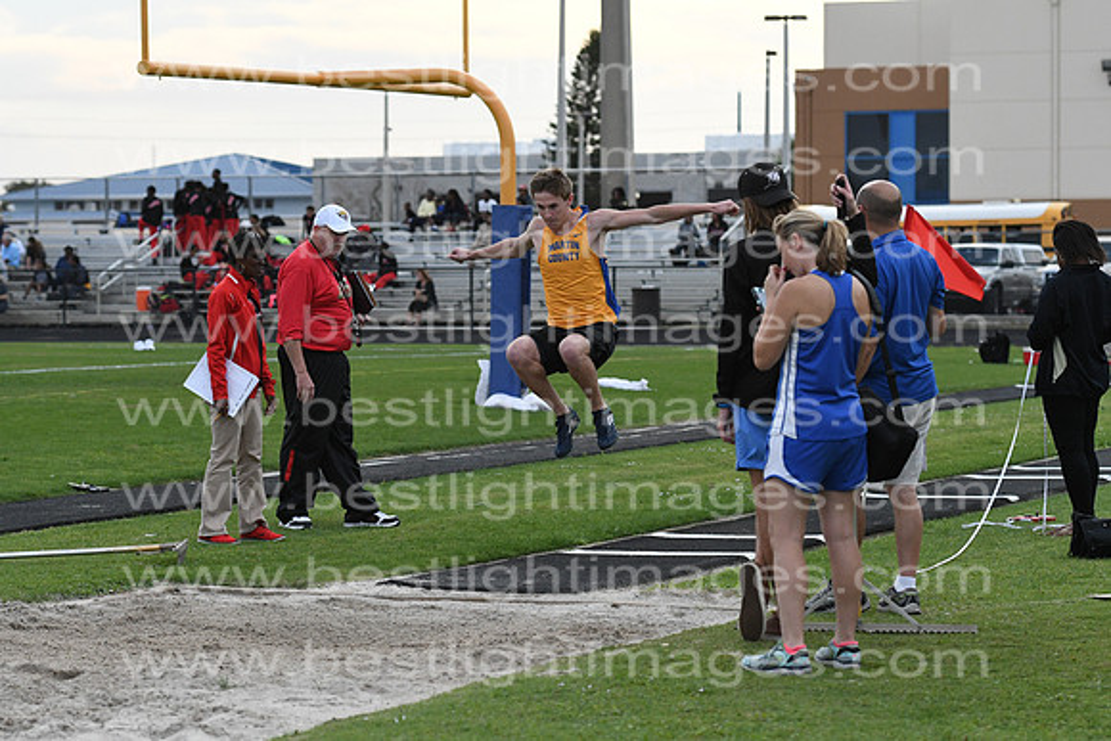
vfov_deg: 10.6
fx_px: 3982
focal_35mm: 129
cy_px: 370
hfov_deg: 15.9
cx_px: 556
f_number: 4
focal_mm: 86
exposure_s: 1/6400
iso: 1600
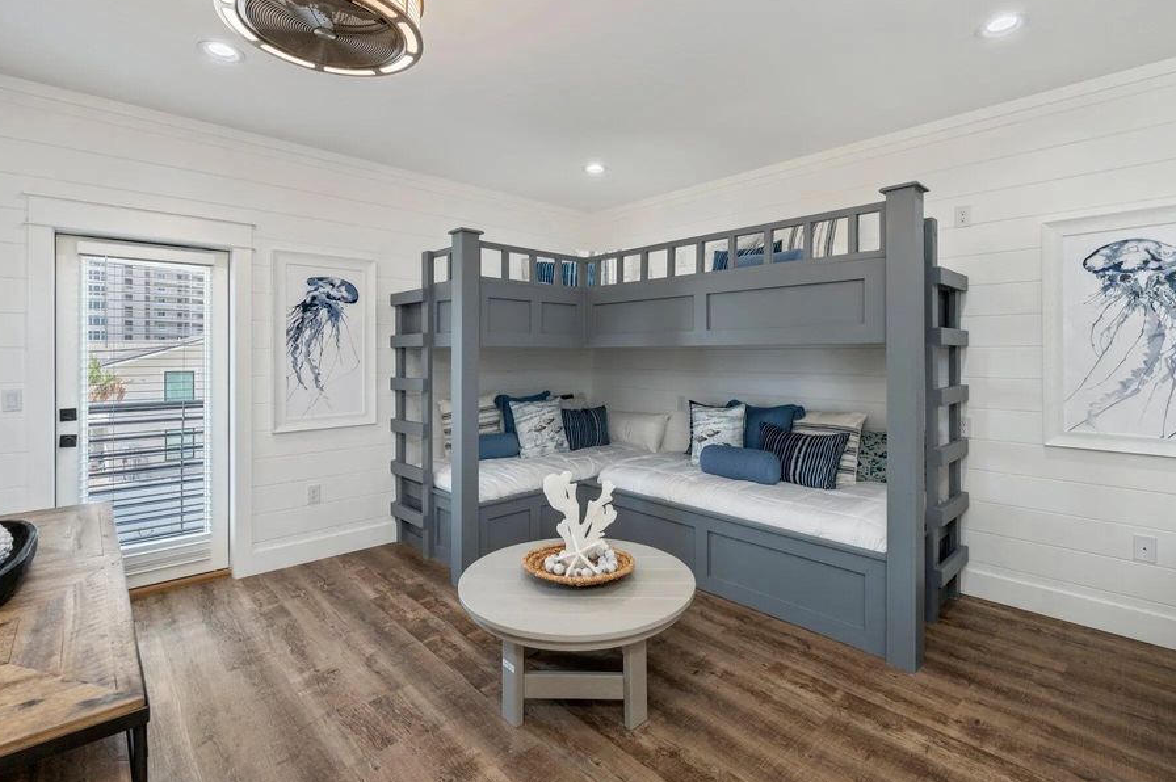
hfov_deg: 96.8
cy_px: 375
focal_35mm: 16
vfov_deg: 73.6
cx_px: 591
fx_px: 522
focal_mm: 14
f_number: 9
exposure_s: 1/50
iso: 250
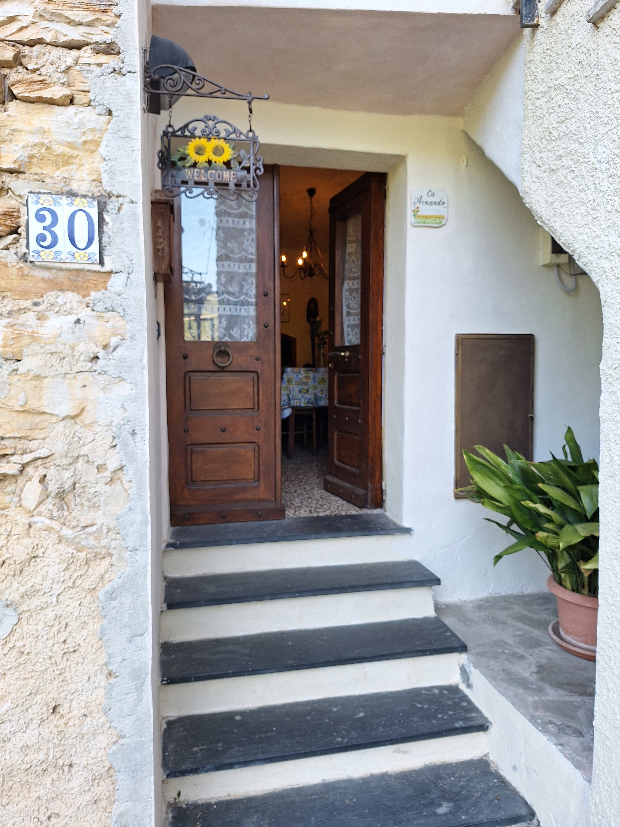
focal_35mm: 23
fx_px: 549
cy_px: 414
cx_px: 310
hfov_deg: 58.9
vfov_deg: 73.9
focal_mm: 5.54
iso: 50
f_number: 1.8
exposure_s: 1/120
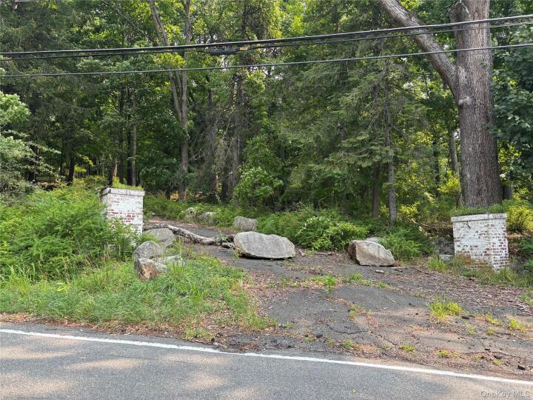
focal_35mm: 26
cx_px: 266
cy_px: 200
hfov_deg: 67.3
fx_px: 400
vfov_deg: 53.1
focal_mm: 5.96
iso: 50
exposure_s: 1/347
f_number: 1.6
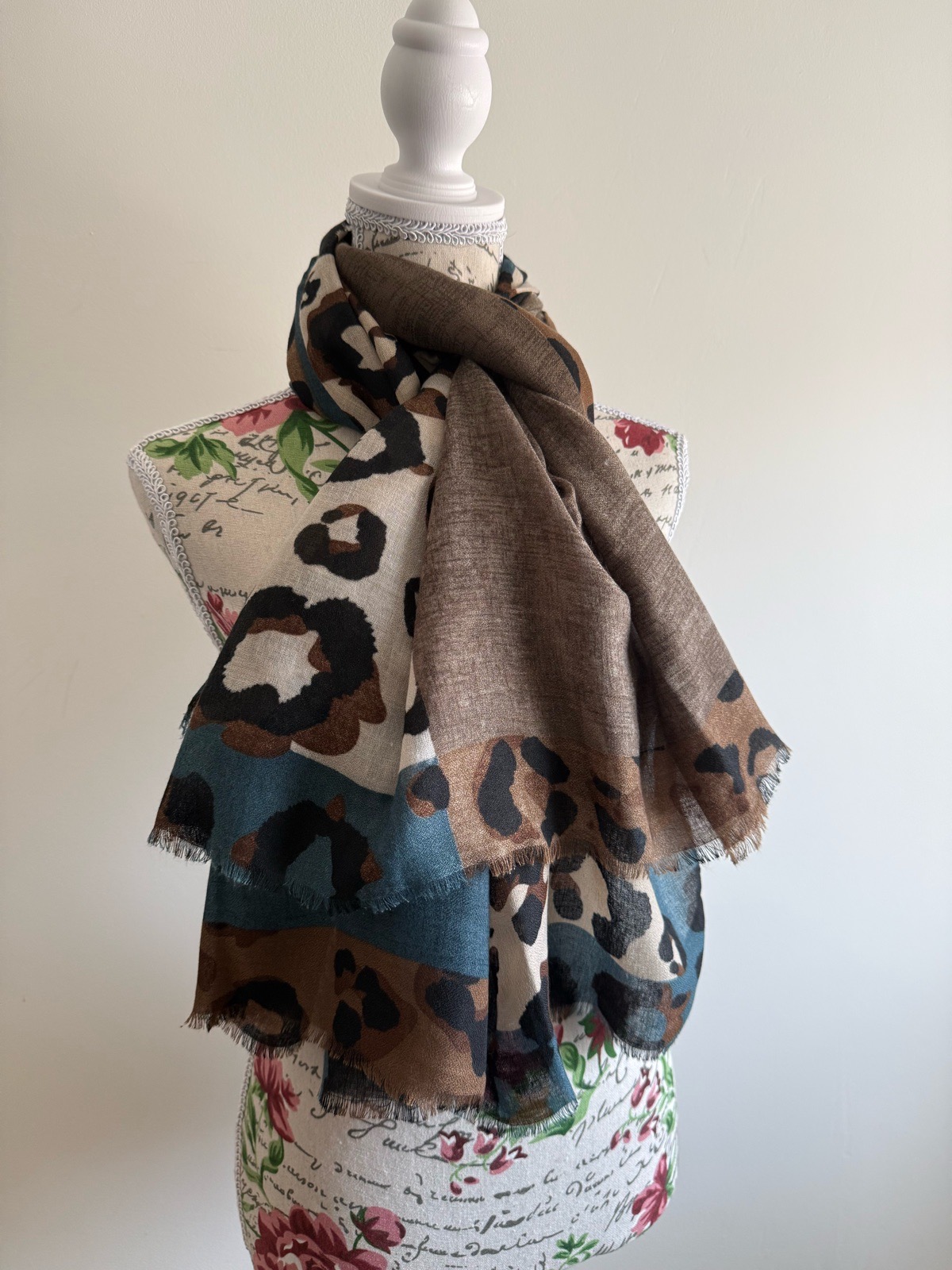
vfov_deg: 71.6
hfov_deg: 56.8
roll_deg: +1.5
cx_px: 476
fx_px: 880
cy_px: 635
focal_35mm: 24
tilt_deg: -9.0
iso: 200
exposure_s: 1/121
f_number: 1.78
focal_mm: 6.76
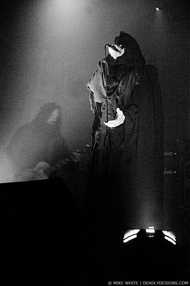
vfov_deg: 43.6
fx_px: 357
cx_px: 95
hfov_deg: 29.8
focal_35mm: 45
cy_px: 143
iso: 1000
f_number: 4.5
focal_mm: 30
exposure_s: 1/25
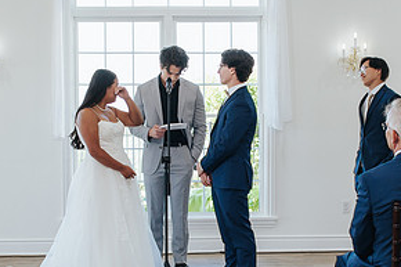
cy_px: 189
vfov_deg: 17.2
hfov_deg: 25.7
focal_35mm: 79
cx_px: 185
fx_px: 879
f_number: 3.5
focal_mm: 35
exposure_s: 1/200
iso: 450
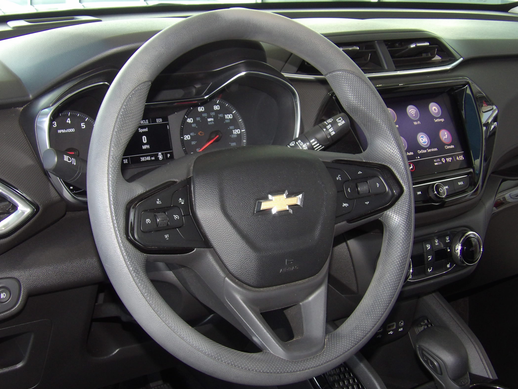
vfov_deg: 25.7
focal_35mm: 57
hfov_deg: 33.8
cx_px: 241
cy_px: 205
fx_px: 853
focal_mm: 8.2
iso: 200
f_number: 3.8
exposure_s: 1/31
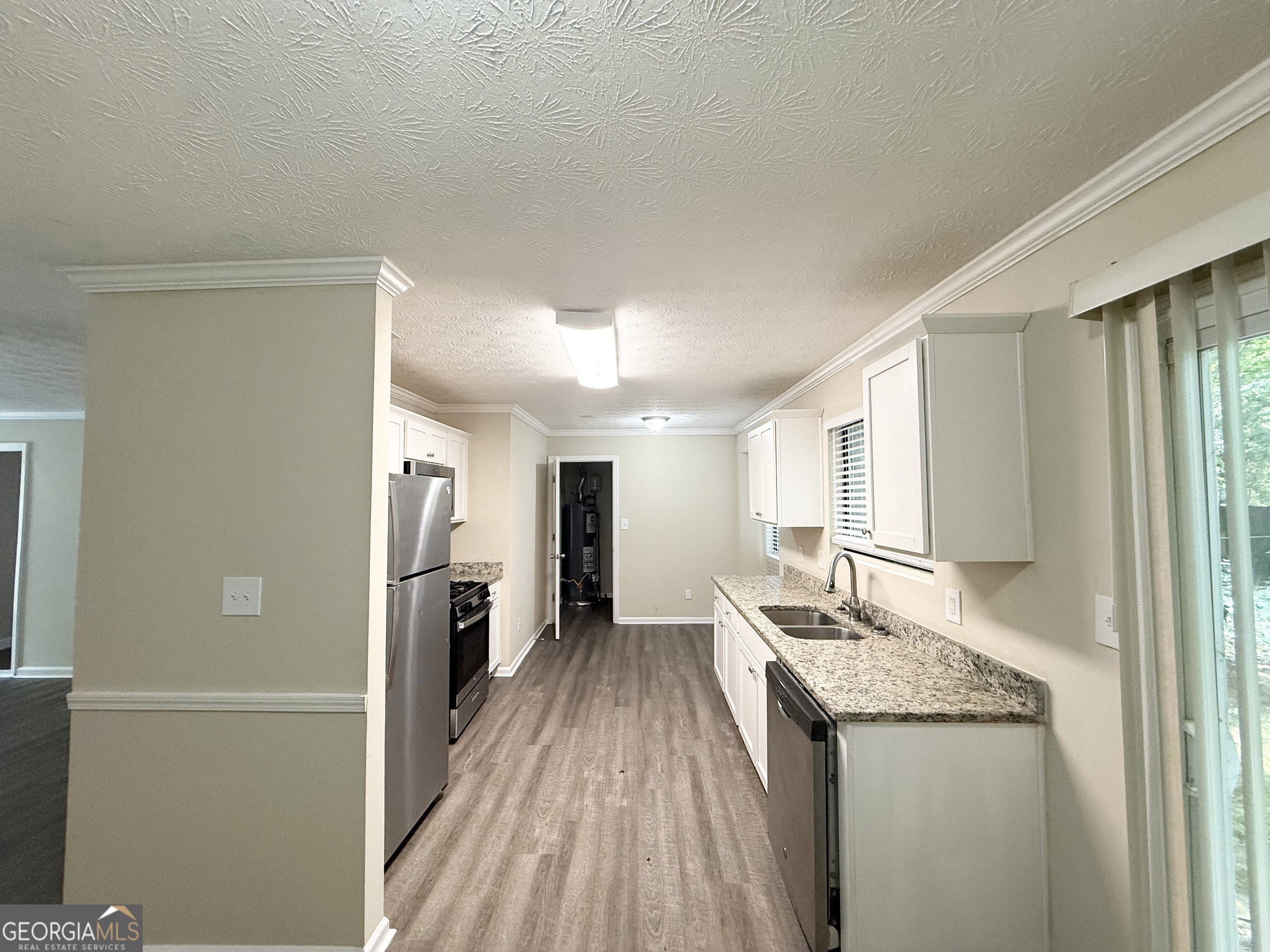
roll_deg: +0.1
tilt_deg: +2.8
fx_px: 514
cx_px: 635
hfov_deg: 102.1
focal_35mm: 14
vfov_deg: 85.7
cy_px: 476
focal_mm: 2.22
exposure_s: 1/120
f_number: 2.2
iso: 250
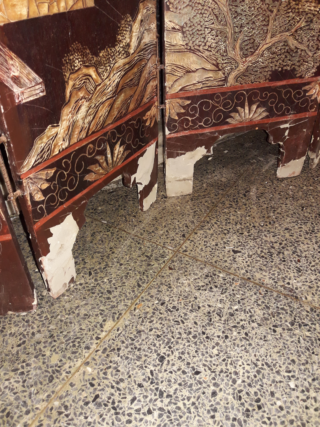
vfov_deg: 63.4
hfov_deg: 49.7
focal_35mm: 28
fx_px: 345
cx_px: 160
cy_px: 214
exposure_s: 1/40
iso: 125
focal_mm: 3.7
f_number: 1.9
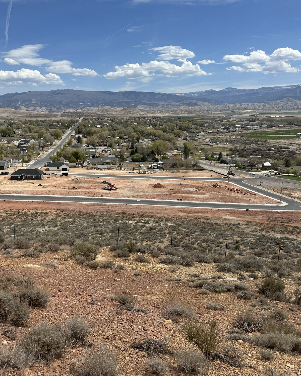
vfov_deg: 55.7
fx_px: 356
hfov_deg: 44.5
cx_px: 81
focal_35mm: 32
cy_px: 190
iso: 80
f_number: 1.78
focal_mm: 6.86
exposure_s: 1/6211
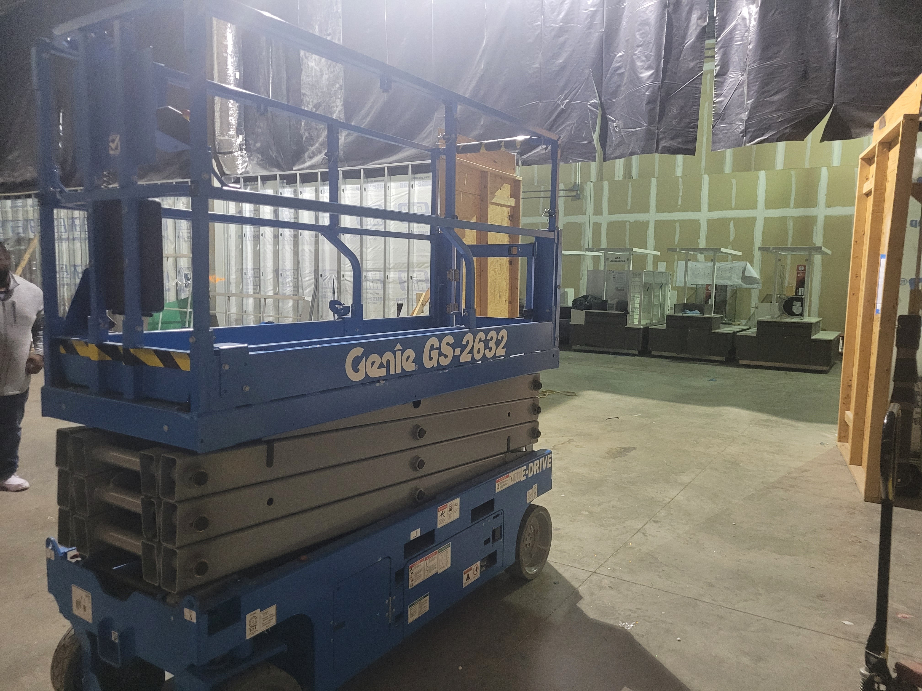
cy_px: 346
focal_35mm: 26
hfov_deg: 67.3
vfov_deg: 53.1
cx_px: 461
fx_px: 693
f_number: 1.8
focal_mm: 5.4
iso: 500
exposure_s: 1/24
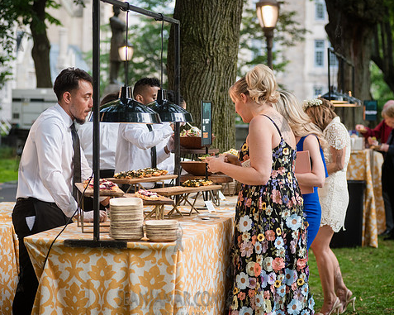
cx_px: 178
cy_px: 158
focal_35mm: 100
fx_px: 1165
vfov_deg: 15.4
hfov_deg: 19.2
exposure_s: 1/640
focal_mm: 86
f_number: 3.5
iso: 1000
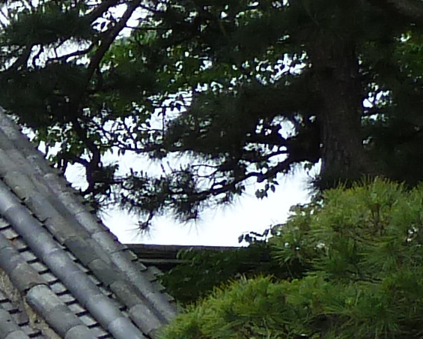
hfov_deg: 6.3
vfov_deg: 5.3
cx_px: -713
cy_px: 612
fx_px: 3631
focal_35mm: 290
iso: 80
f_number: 4
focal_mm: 6.9
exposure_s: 1/320
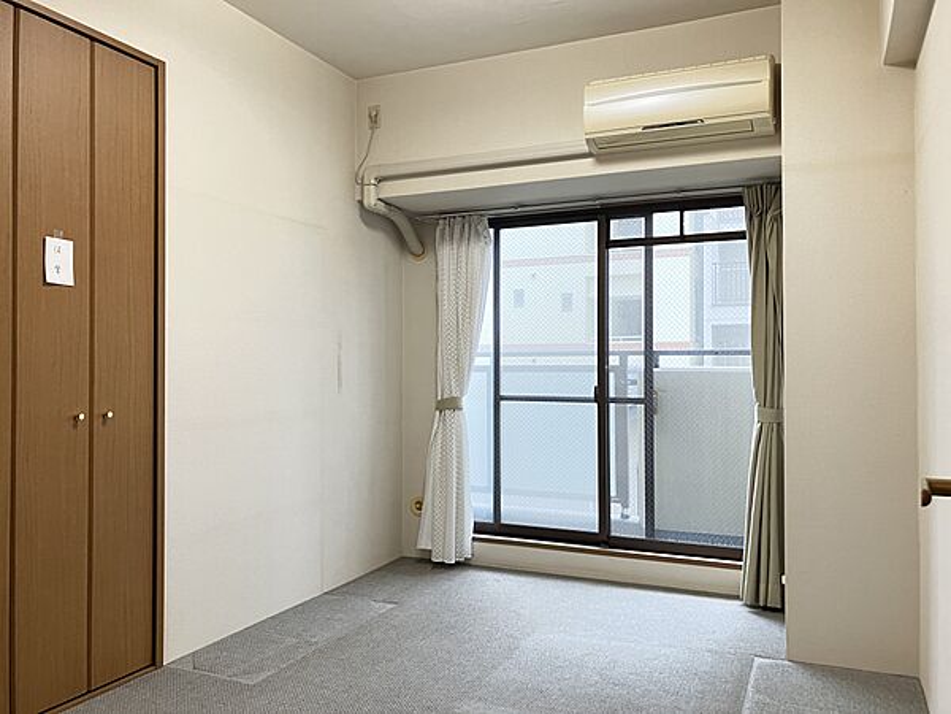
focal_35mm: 28
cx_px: 476
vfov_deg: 49.7
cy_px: 357
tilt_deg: +0.7
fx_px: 769
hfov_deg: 63.4
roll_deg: +0.6
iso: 160
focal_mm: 3.99
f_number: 1.8
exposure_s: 1/60
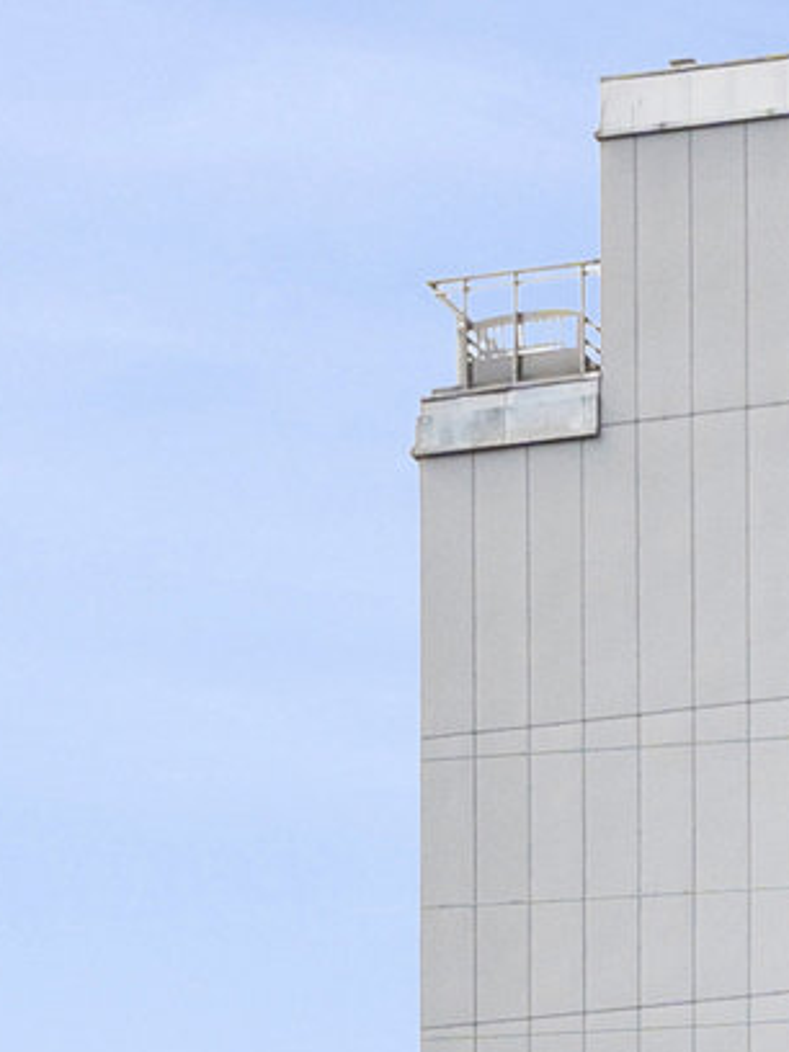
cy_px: 2163
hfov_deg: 7.1
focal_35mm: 191
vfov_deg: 9.6
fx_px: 5805
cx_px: 2261
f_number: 6.3
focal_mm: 18
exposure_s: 1/320
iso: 100
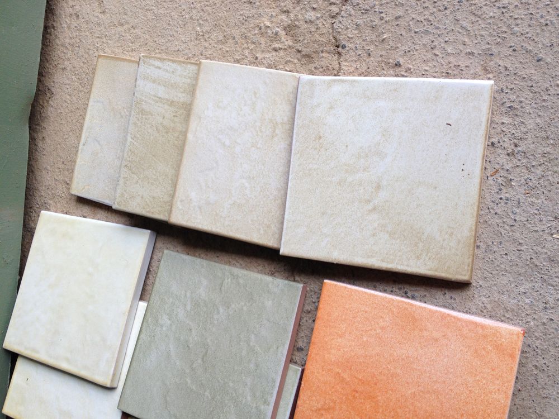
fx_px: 565
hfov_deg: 52.6
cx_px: 280
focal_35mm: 35
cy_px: 210
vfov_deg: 40.7
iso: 50
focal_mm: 4.28
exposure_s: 1/120
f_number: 2.4
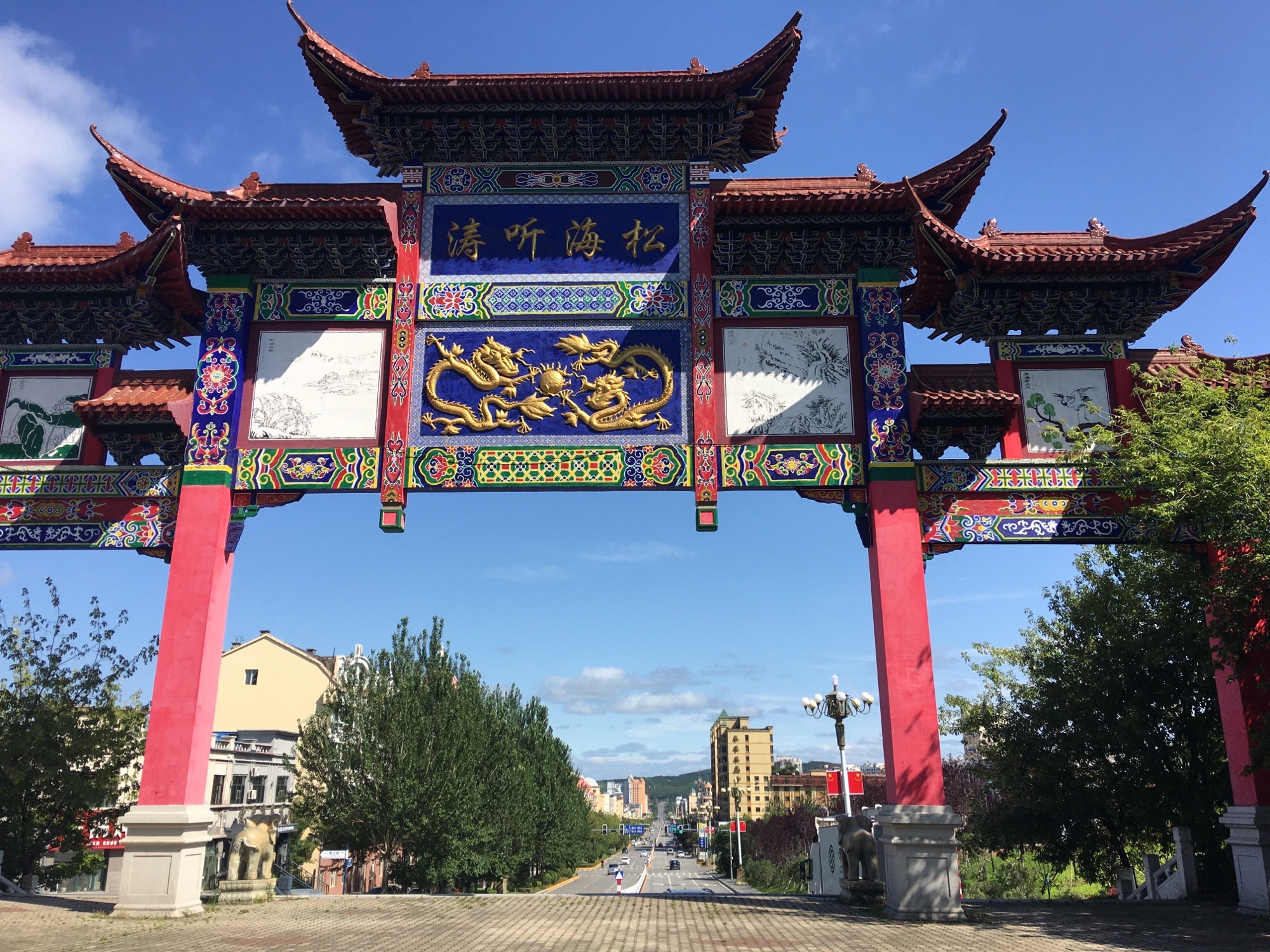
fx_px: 1064
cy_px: 476
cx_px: 635
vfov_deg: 48.2
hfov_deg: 61.7
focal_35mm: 29
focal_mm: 4.15
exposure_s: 1/1479
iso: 25
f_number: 2.2
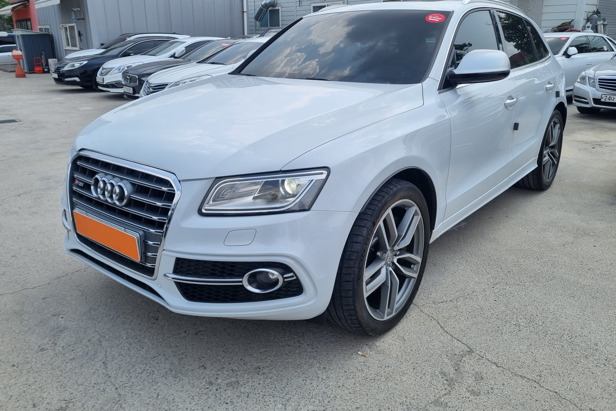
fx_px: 479
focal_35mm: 28
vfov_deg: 46.3
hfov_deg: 65.5
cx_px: 301
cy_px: 180
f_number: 1.8
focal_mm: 5.4
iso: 50
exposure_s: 1/2824
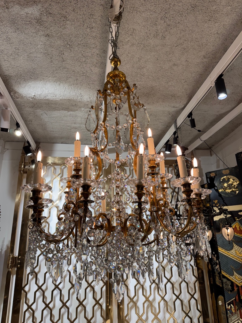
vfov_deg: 71.6
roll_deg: +1.0
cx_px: 121
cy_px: 162
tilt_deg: +19.4
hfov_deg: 56.8
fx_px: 224
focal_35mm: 24
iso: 64
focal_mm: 6.76
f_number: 1.78
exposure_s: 1/100
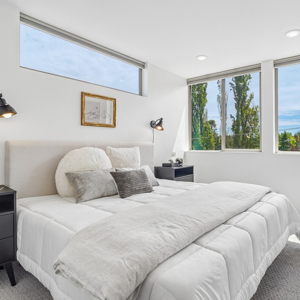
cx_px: 173
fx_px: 206
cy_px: 149
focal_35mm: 21
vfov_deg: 72.1
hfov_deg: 71.7
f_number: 8
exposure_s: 1/800
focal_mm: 16
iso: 1600
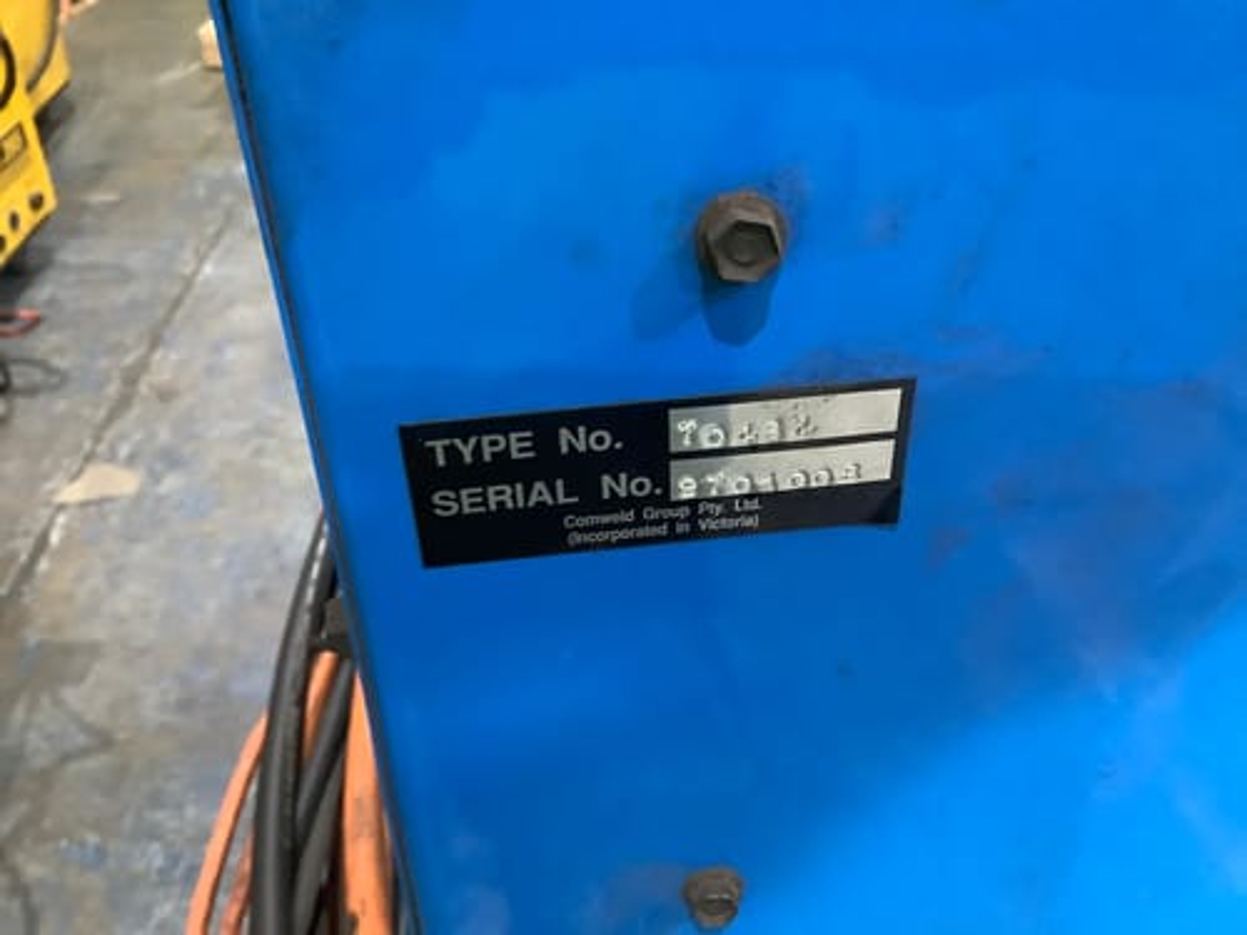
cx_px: 624
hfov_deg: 58.4
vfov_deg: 45.4
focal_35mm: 31
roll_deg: +0.5
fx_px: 1117
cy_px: 468
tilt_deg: -34.1
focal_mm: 3.3
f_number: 2.4
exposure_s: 1/25
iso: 400
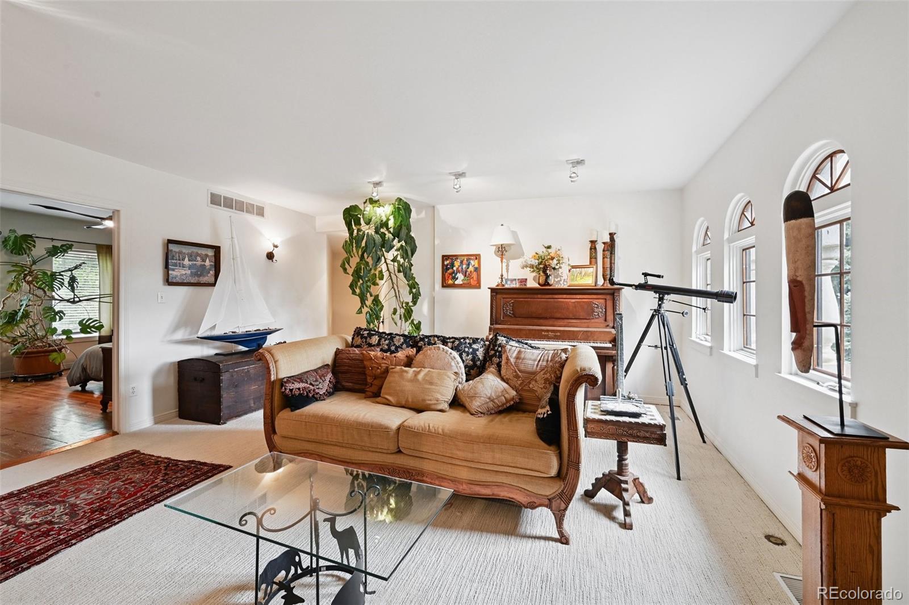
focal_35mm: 14
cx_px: 454
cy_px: 302
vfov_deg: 81.2
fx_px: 353
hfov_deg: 104.3
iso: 400
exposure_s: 1/5
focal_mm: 14
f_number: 10
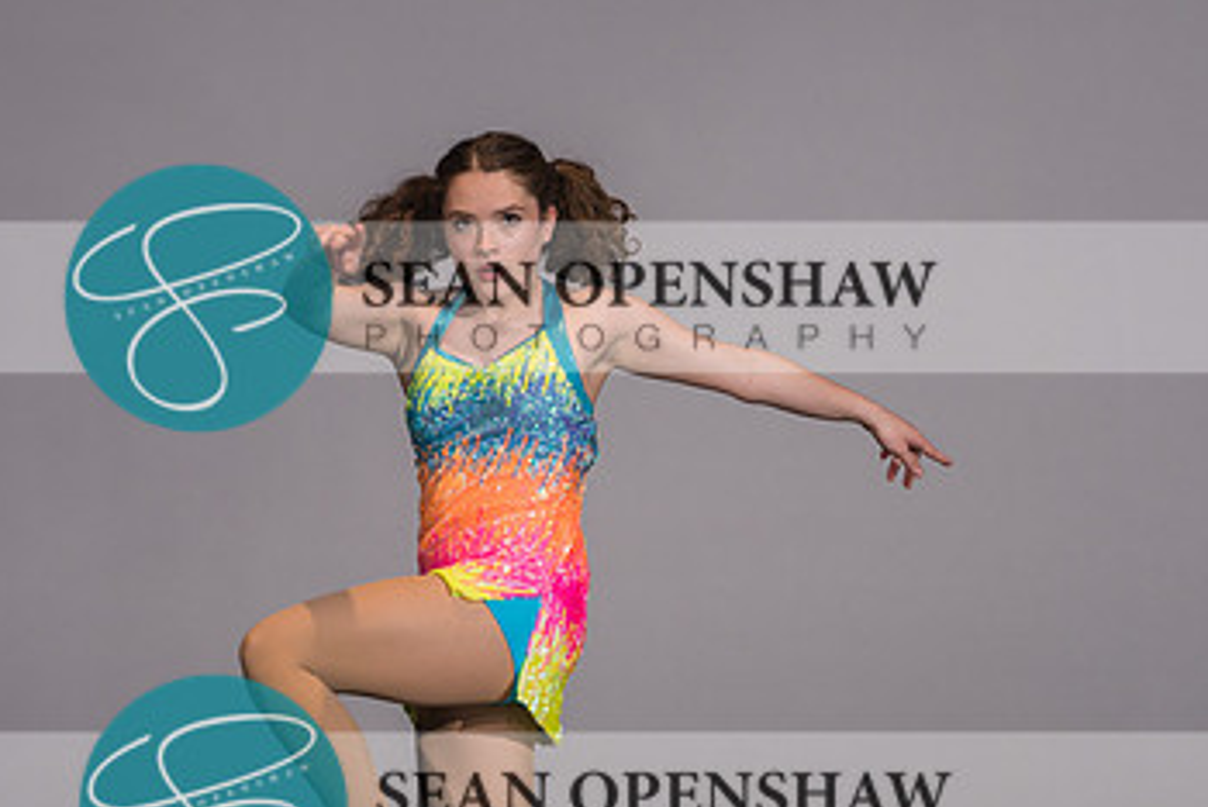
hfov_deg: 11.9
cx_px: 558
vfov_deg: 8.0
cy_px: 349
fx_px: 5810
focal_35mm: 173
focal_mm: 95
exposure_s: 1/500
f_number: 2.8
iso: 400
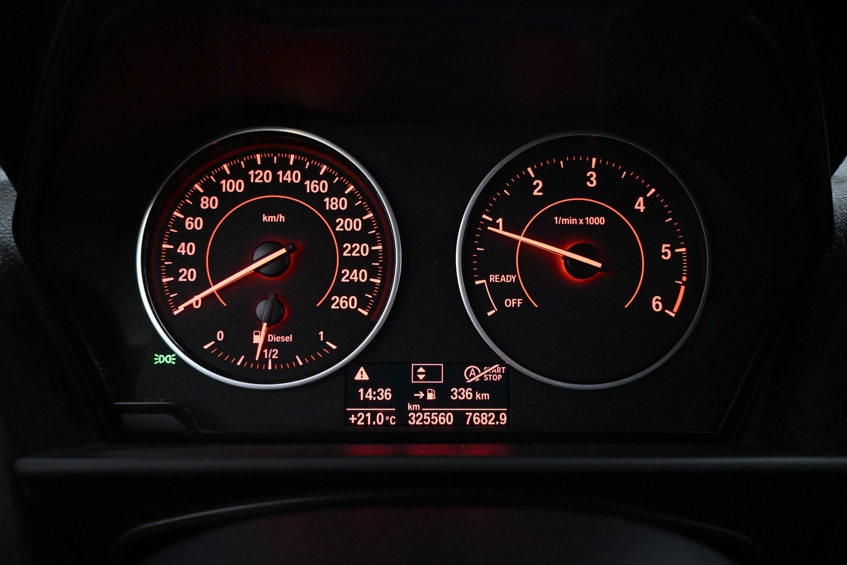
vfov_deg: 53.1
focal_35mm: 24
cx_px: 424
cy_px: 282
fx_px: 565
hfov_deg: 73.7
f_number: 3.5
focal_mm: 16
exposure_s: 1/60
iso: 5600
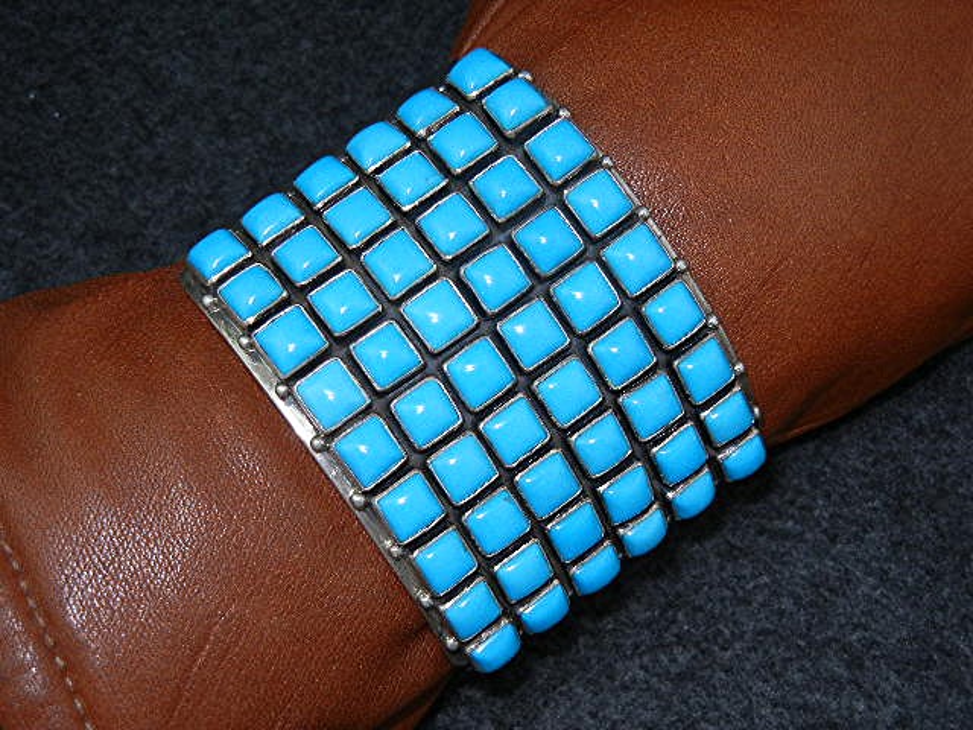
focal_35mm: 68
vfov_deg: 21.6
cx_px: 486
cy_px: 365
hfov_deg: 28.6
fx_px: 1911
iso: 200
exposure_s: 1/30
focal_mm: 12.2
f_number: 4.1
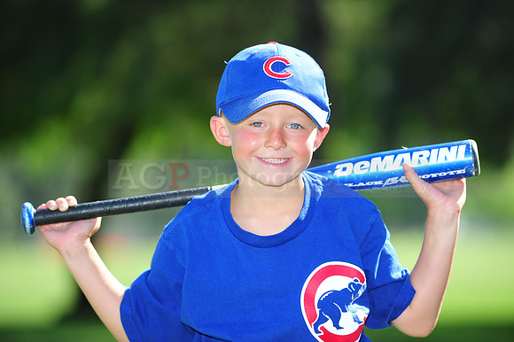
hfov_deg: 10.3
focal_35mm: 200
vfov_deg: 6.9
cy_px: 171
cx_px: 257
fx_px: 2854
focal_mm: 200
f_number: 4.5
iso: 200
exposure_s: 1/500
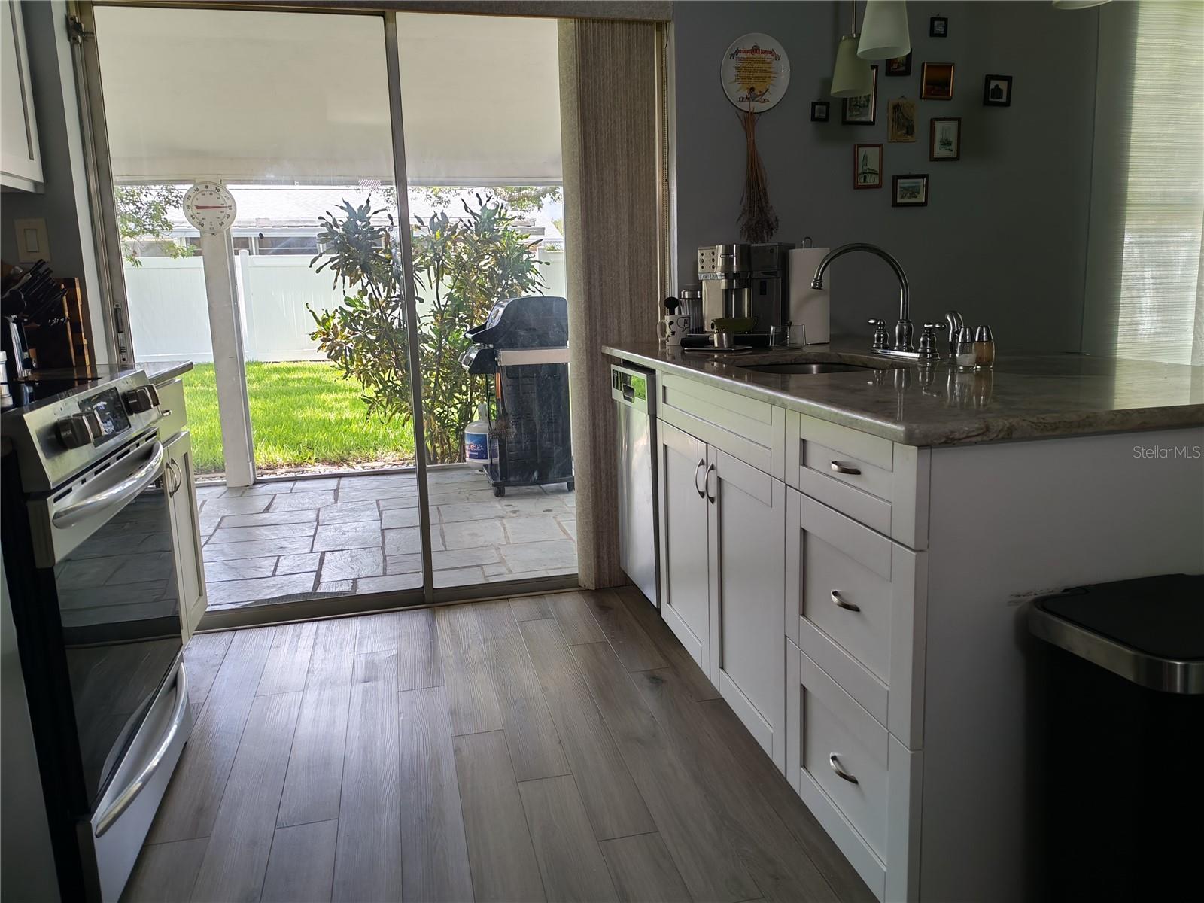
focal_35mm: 27
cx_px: 602
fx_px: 939
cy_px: 452
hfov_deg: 65.3
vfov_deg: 51.4
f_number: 1.9
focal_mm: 6.12
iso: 125
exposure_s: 1/100
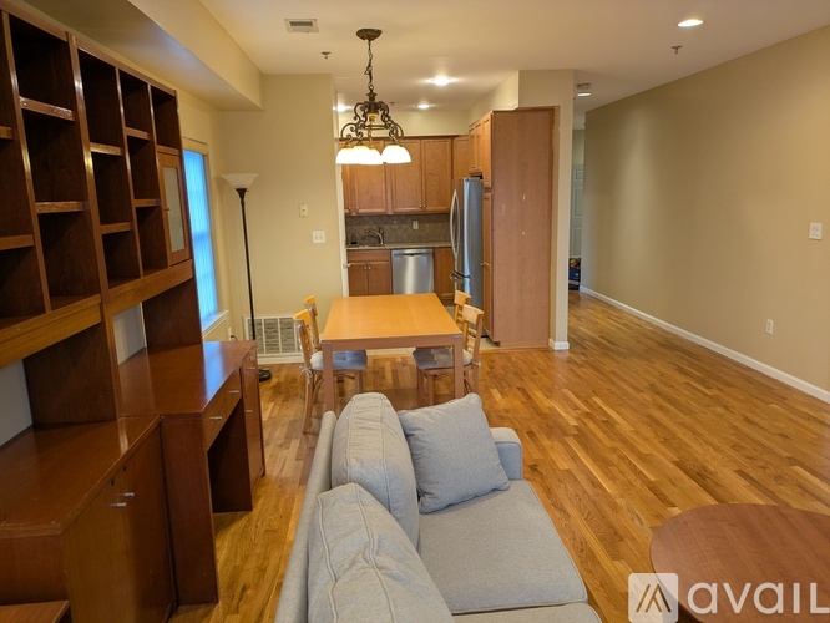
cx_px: 415
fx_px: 600
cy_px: 312
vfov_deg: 54.9
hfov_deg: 69.4
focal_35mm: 25
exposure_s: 1/40
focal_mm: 5.43
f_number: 1.89
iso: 95
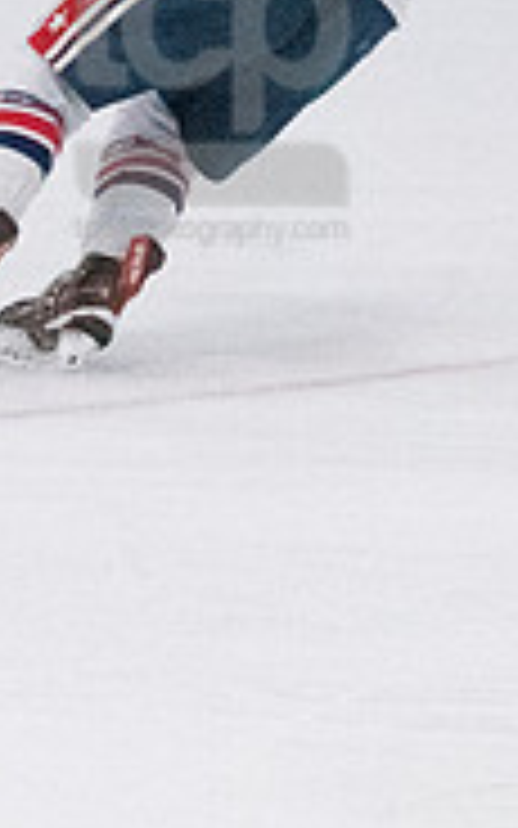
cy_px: 86
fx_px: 20080
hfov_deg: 1.5
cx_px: 212
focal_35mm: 889
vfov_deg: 2.4
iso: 8000
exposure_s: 1/1600
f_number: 5
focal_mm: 185
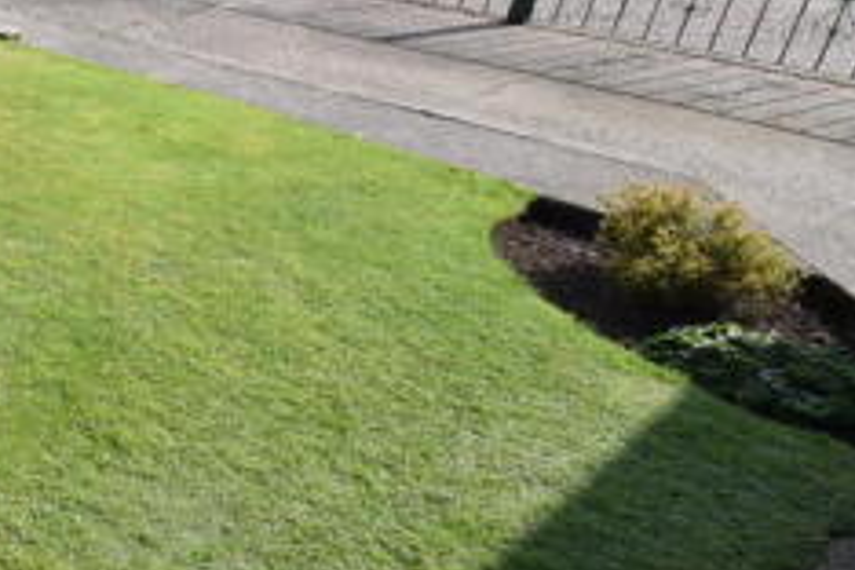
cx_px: -254
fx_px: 997
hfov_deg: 33.7
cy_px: 298
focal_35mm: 42
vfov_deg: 31.9
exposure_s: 1/250
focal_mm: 10
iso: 200
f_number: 8
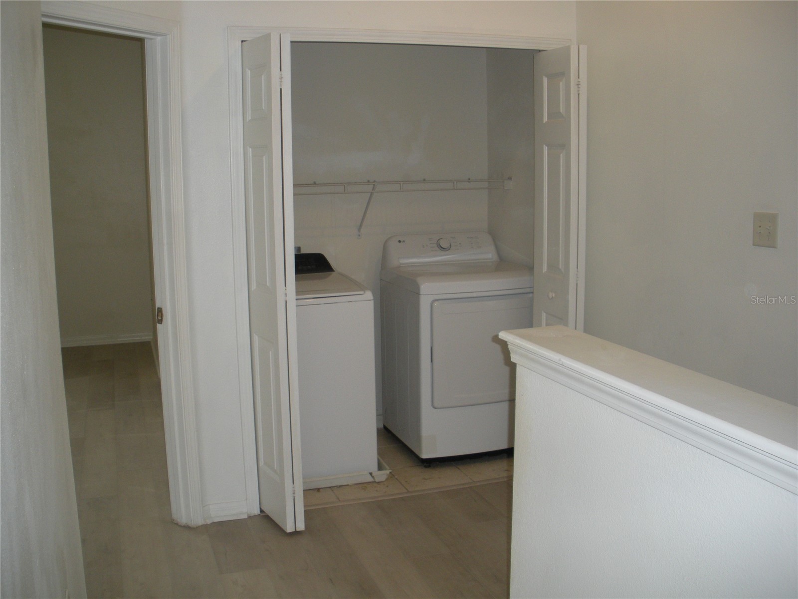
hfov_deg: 51.4
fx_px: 830
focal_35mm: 36
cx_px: 399
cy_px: 300
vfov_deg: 39.7
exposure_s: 1/30
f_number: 3.5
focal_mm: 6.3
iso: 126
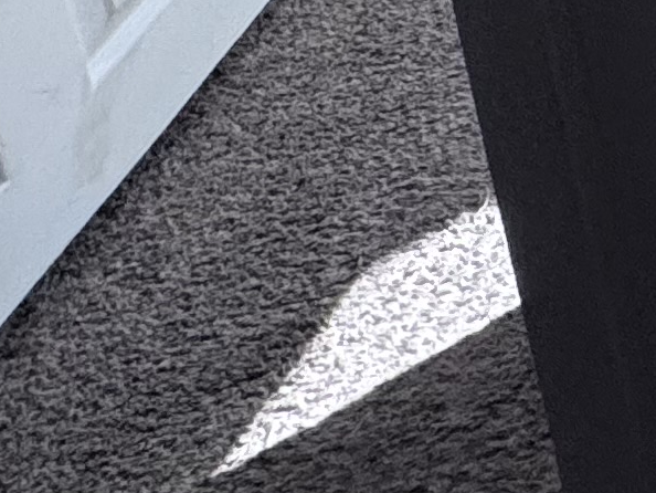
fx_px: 1801
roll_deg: +0.4
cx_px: 1781
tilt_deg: -14.8
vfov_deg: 10.5
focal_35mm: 95
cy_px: -1021
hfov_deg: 12.7
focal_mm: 2.22
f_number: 2.2
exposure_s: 1/120
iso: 160
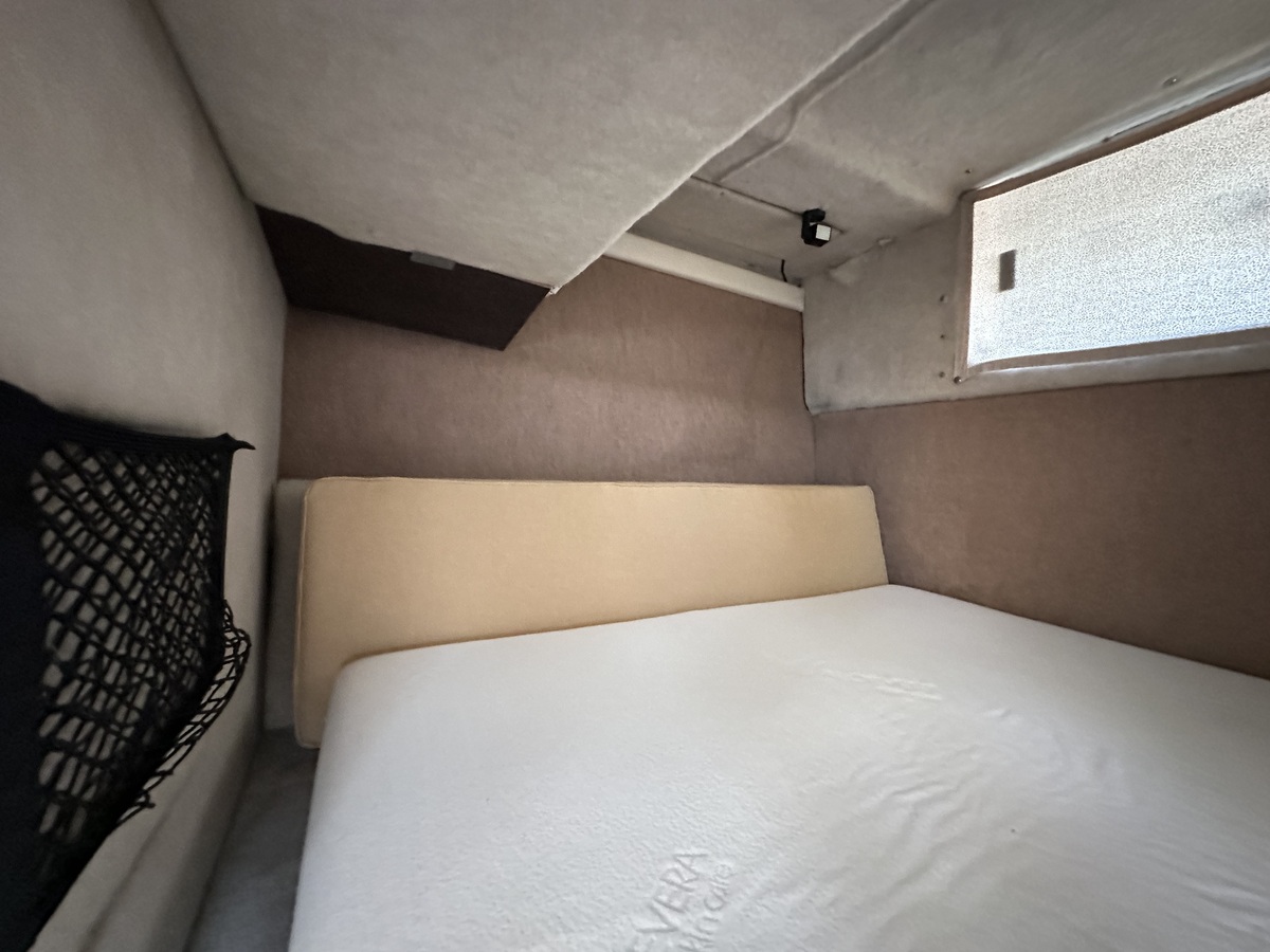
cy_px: 476
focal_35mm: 14
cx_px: 635
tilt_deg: -2.3
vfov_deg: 85.7
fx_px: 514
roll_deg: -0.1
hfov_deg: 102.1
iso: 1600
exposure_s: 1/32
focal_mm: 2.22
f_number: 2.2
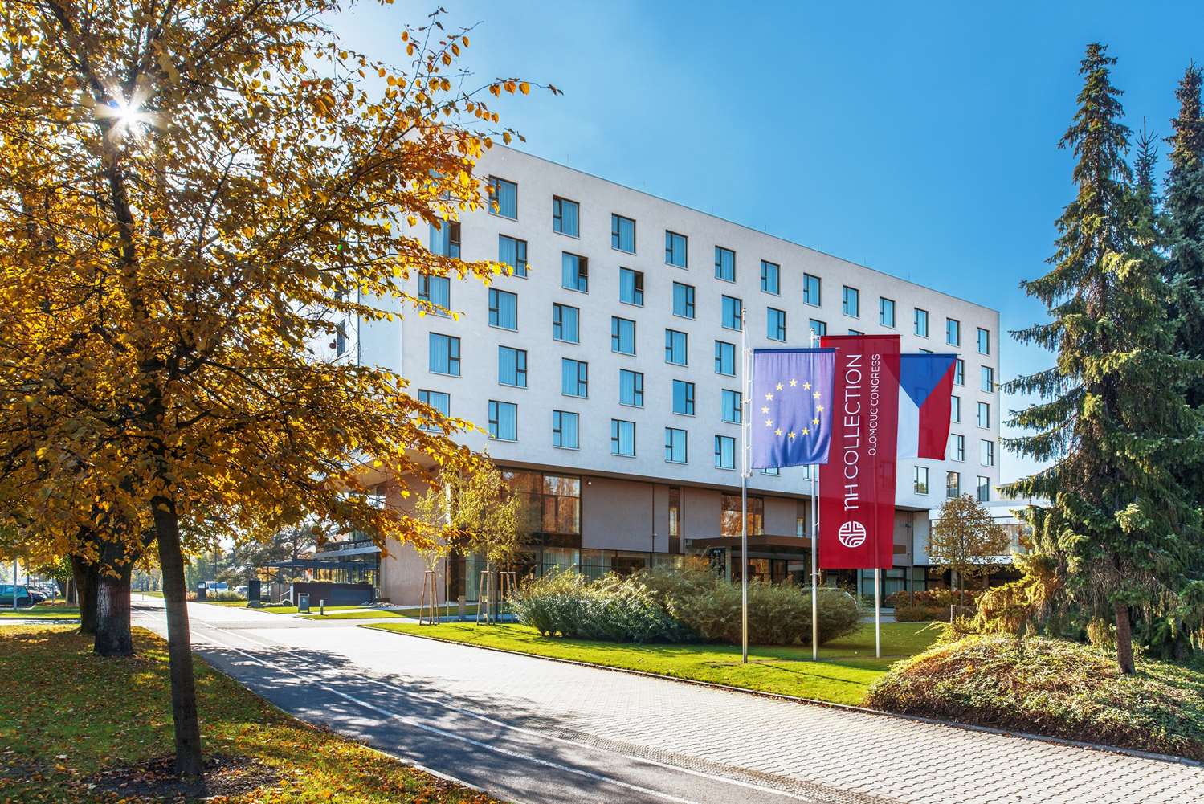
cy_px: 402
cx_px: 602
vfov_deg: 55.2
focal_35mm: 23
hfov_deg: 76.1
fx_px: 770
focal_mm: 23
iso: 200
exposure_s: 1/200
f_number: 14
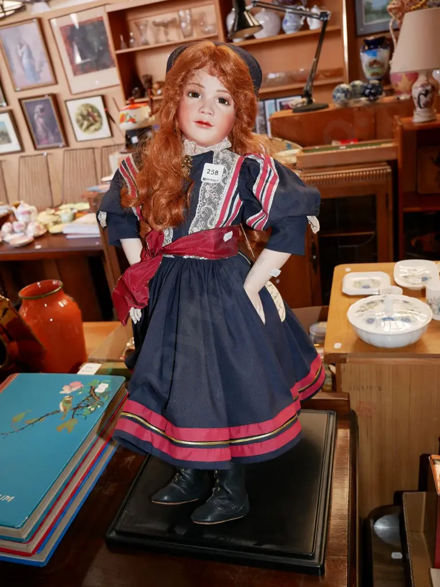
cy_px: 294
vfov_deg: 60.0
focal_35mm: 30
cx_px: 220
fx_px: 508
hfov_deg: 46.8
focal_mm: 15
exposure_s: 1/60
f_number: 4
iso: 800
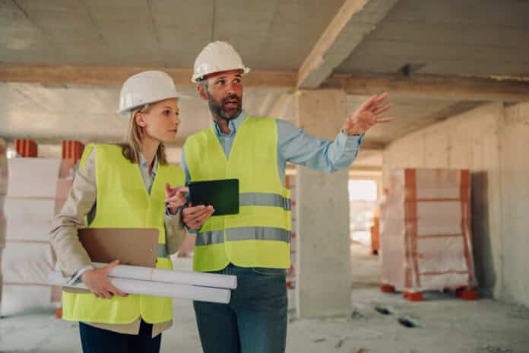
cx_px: 264
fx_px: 514
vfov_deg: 37.9
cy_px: 176
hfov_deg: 54.4
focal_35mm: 35
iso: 160
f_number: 2
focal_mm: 35
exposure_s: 1/250
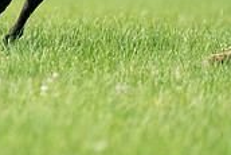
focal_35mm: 2025
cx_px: -97
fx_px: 13004
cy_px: -45
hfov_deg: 1.0
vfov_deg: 0.7
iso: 1600
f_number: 6.3
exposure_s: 1/4000
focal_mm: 600
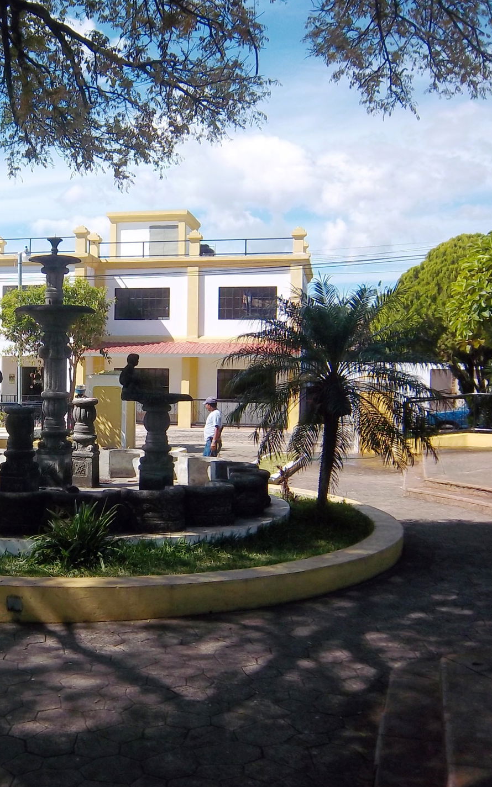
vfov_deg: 49.3
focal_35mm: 40
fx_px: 859
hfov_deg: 30.3
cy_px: 397
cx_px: 31
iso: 64
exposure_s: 1/160
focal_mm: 5.05
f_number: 7.86
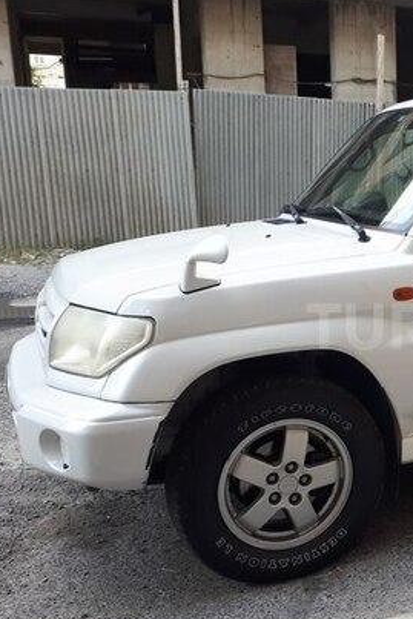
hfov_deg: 26.7
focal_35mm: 46
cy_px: 326
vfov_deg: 42.7
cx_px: 464
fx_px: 791
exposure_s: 1/33
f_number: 1.9
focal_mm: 3.6
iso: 50
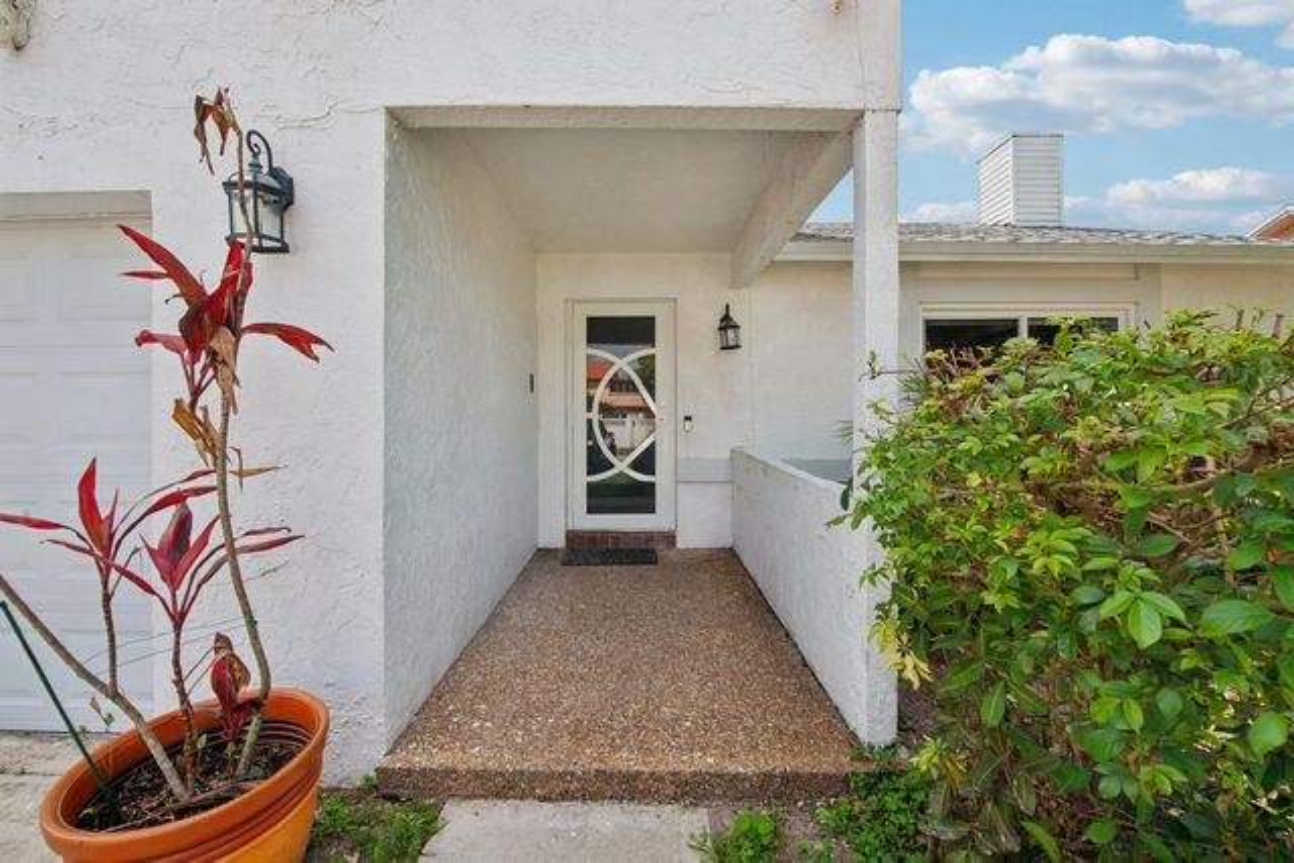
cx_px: 647
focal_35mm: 14
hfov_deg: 104.2
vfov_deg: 81.2
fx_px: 503
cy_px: 432
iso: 200
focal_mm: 14
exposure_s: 1/200
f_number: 9
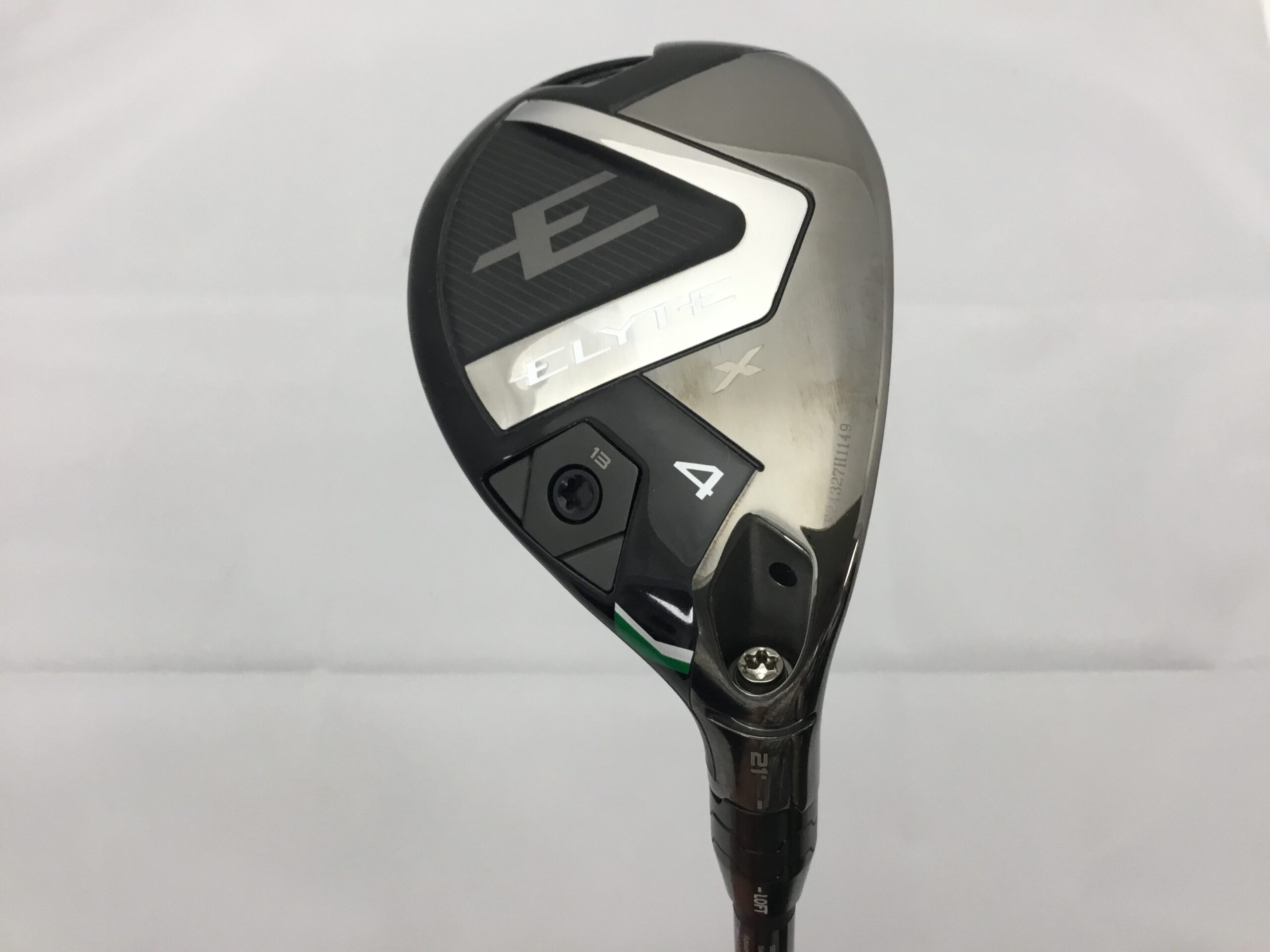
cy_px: 476
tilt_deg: -68.2
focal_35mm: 31
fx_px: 1137
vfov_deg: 45.4
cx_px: 635
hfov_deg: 58.4
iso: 40
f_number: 2.4
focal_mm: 3.3
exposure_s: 1/33
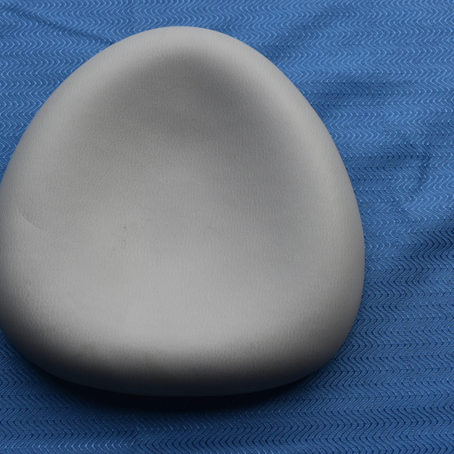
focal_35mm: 56
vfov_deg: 30.7
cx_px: 178
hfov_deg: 30.7
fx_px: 826
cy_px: 226
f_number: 7.1
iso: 200
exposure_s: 1/250
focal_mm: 29
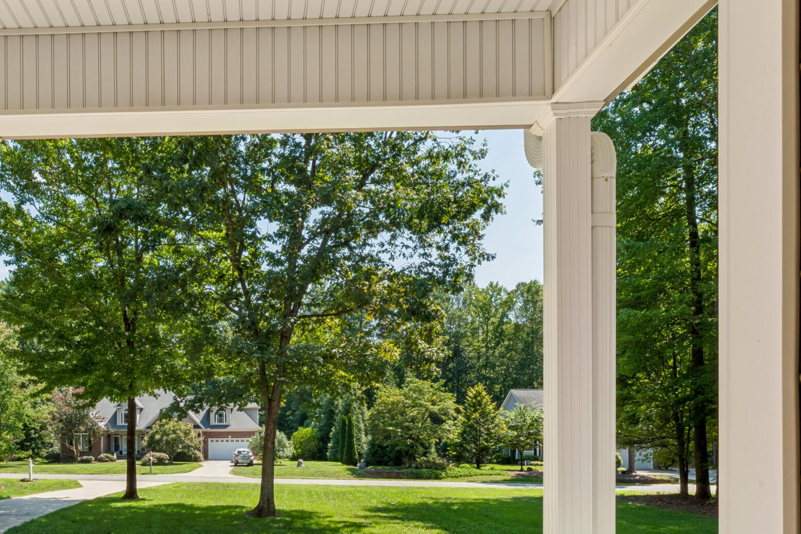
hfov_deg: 65.0
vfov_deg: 45.2
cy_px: 438
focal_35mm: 27
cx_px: 245
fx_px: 601
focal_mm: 14
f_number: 22
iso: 100
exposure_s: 1/20
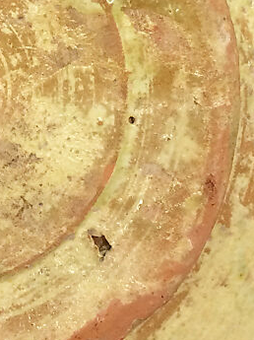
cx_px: -73
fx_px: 990
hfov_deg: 14.1
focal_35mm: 101
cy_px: -64
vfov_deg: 18.5
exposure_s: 1/30
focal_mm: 4.15
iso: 32
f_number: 2.2
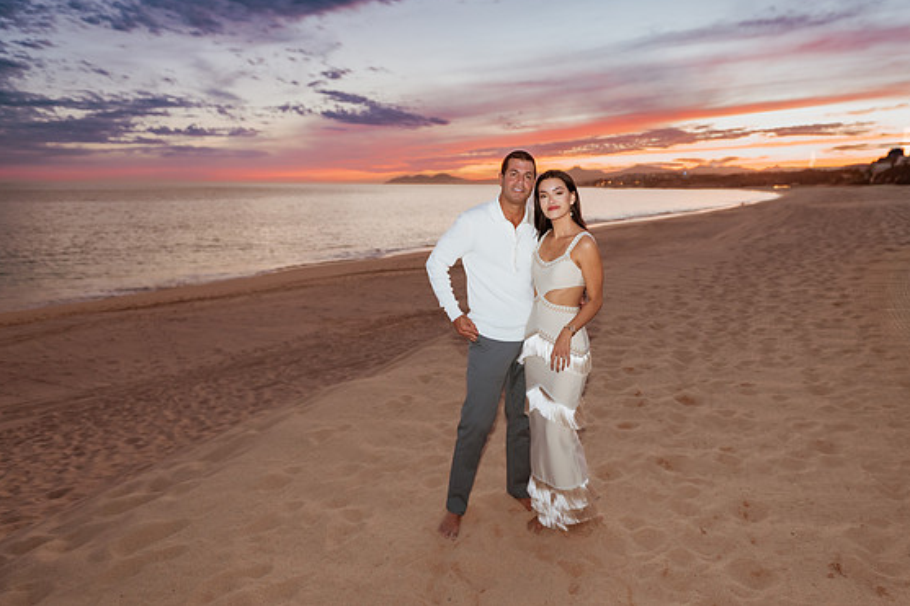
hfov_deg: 65.3
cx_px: 506
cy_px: 266
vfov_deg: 46.3
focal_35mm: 28
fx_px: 708
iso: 500
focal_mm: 24
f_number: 2.8
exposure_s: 1/100
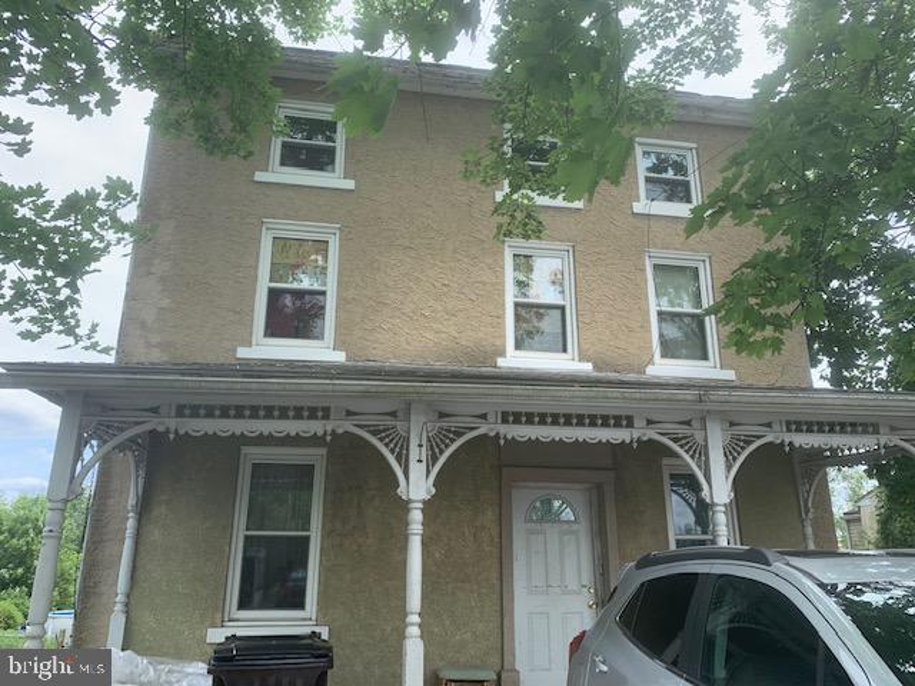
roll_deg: -0.7
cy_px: 343
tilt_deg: +17.2
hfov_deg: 67.3
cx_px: 458
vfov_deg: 53.1
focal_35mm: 26
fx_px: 687
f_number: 1.8
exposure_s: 1/635
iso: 25
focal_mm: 4.25
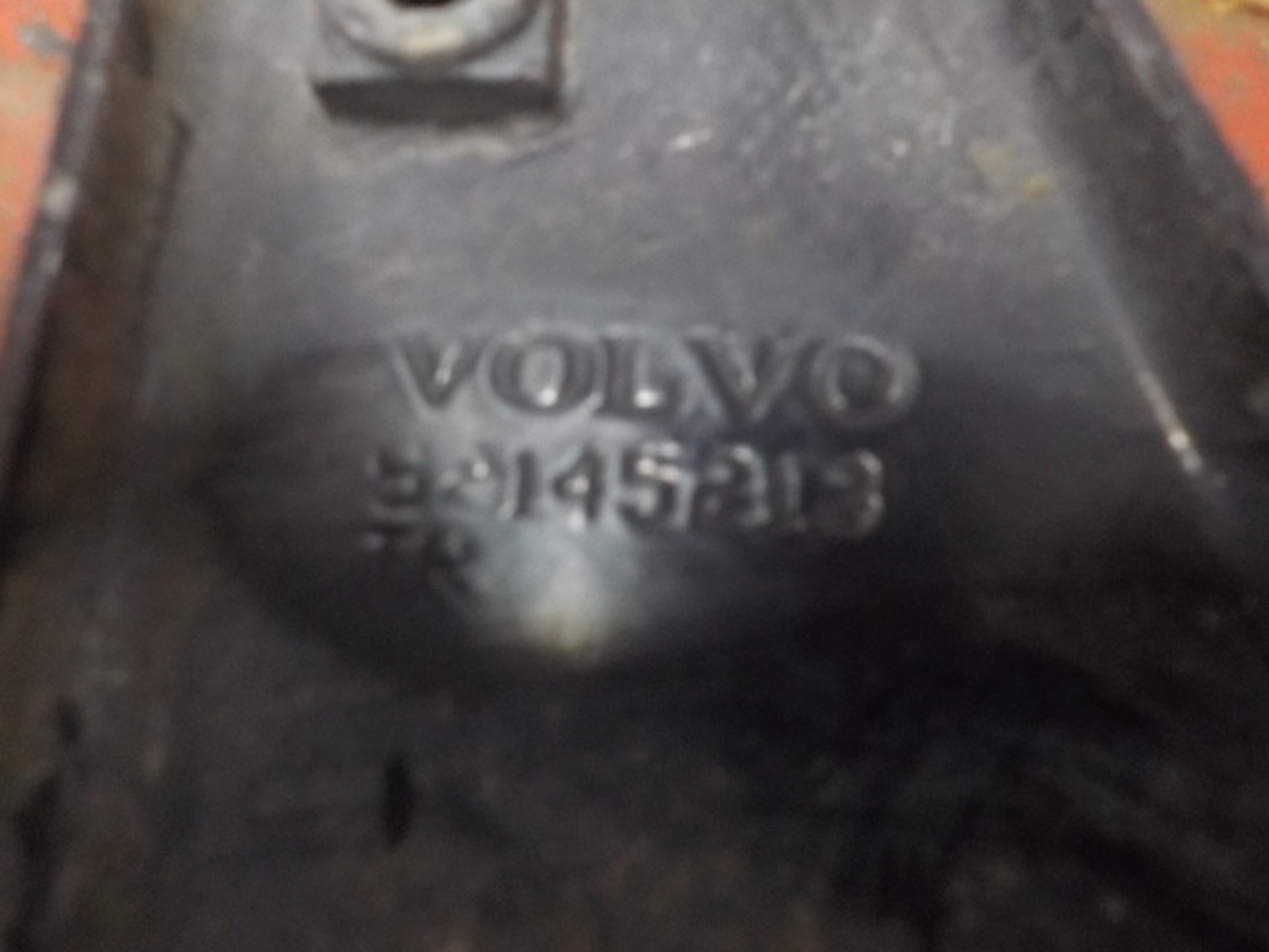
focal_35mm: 30
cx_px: 634
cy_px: 476
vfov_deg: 46.8
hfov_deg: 60.0
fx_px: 1100
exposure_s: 1/15
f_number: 3.3
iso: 720
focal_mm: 4.1
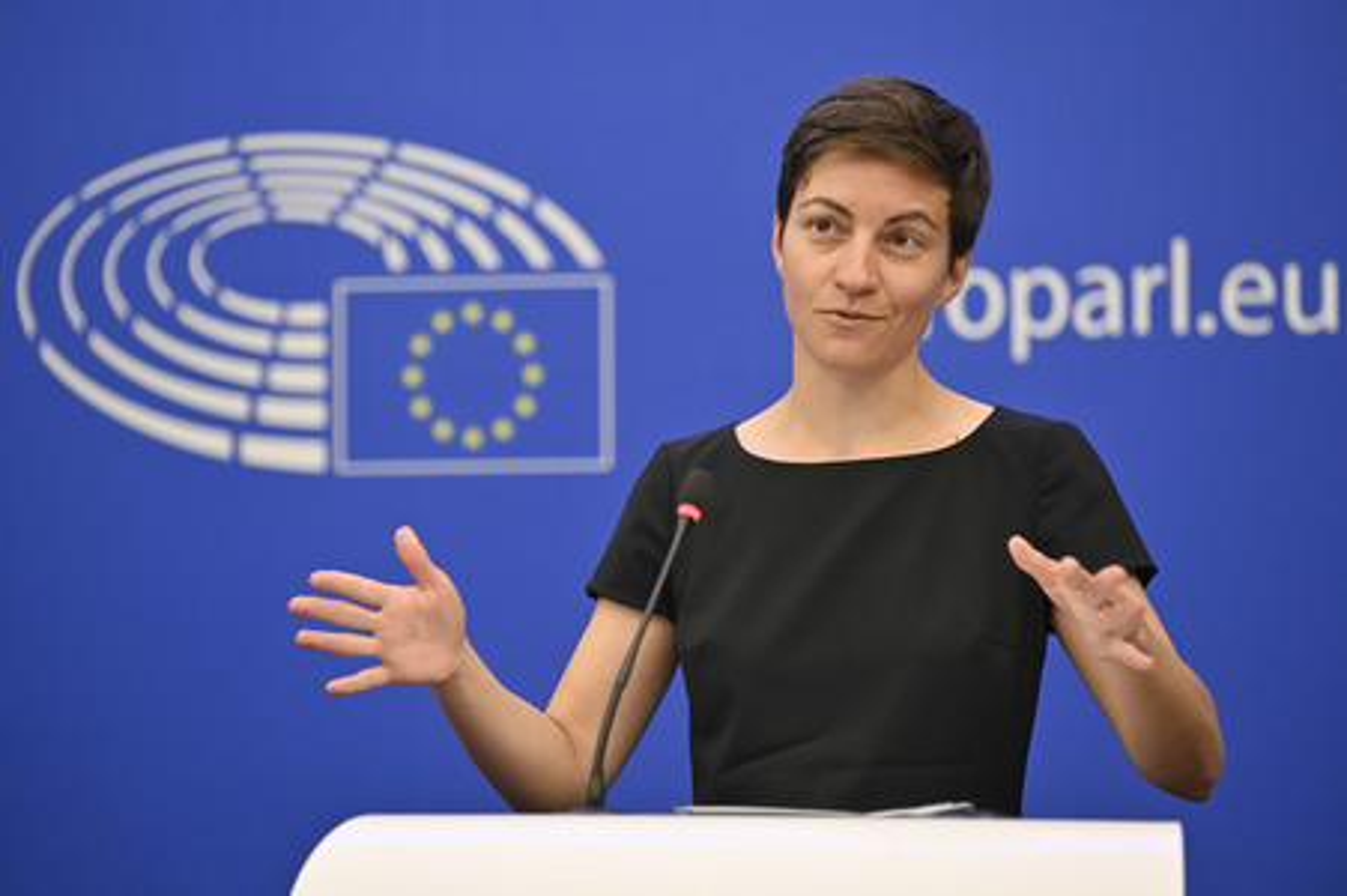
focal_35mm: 145
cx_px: 674
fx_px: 5421
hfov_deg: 14.2
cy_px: 448
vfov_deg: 9.4
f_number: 2.8
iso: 1600
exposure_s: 1/320
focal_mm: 145
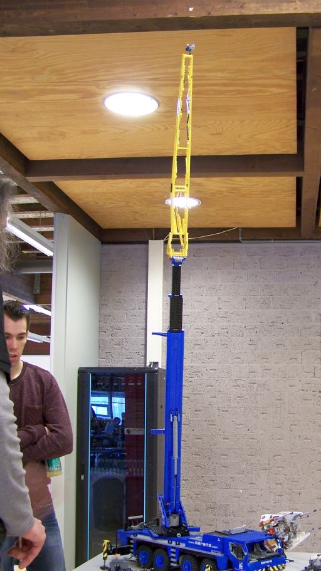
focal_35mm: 49
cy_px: 310
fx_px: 742
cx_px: 239
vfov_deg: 42.1
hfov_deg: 24.2
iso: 80
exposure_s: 1/6
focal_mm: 6.7
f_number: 2.8
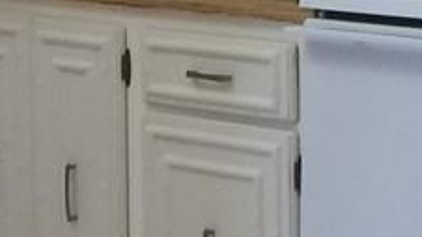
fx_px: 2506
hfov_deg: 9.6
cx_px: 172
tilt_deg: -10.2
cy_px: 327
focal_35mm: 224
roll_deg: -0.2
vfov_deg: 5.4
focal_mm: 4.15
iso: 32
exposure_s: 1/30
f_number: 2.2
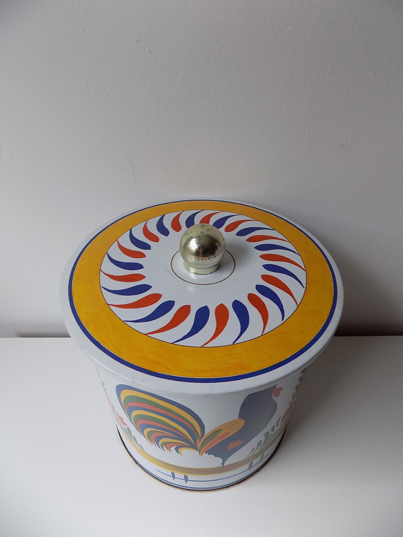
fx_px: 357
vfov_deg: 73.9
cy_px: 268
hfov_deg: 58.9
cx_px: 202
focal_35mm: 23
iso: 125
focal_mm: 4
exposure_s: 1/30
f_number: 3.1
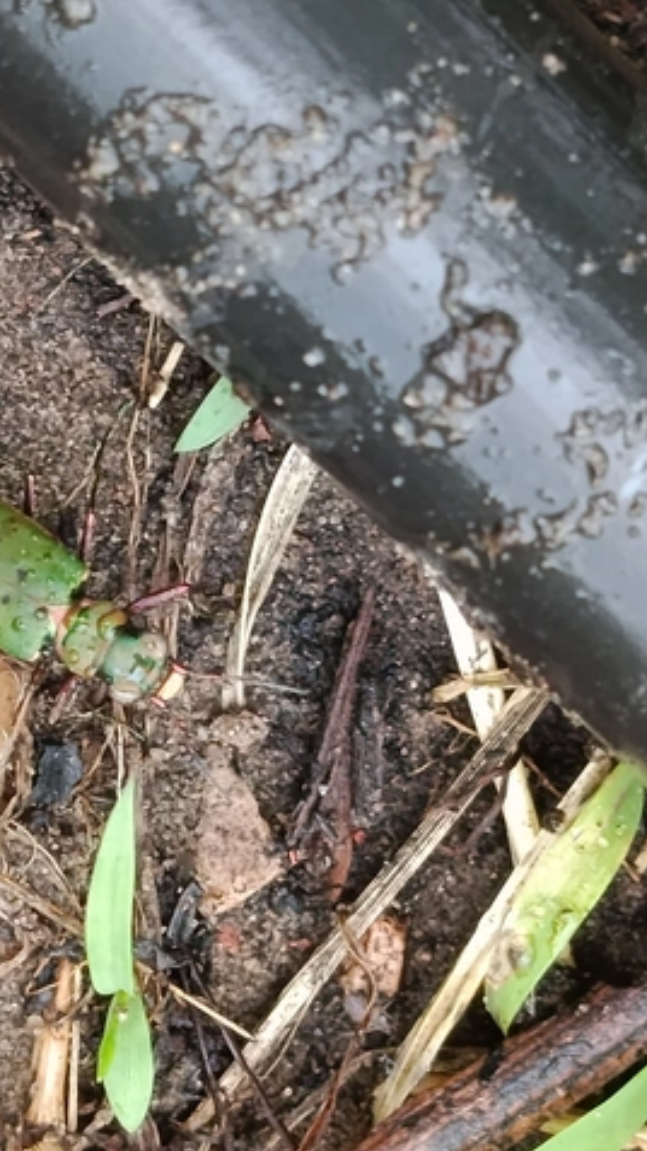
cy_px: 577
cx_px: 128
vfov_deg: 15.8
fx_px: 4152
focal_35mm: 136
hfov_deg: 8.9
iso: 728
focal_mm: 5.24
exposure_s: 1/50
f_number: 1.7
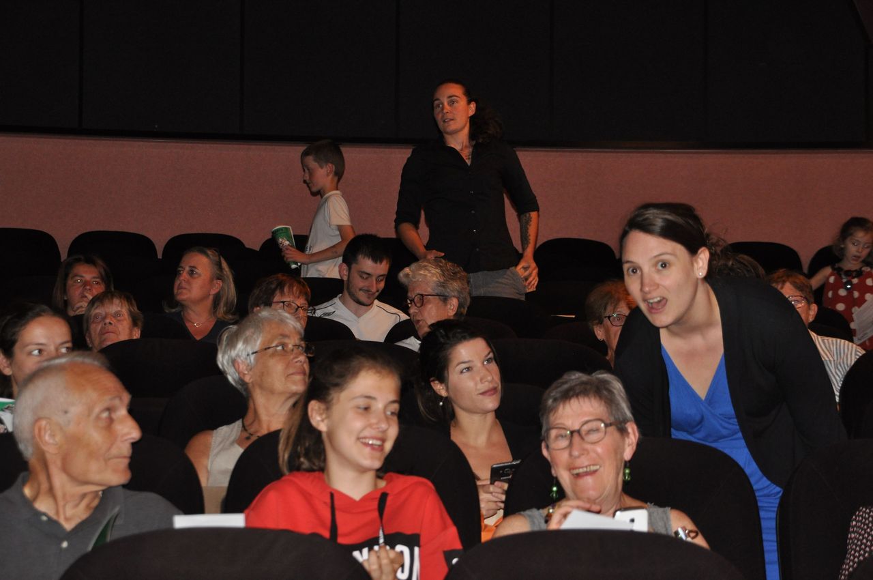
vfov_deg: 15.1
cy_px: 290
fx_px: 2180
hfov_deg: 22.6
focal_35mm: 90
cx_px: 436
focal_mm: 60
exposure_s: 1/60
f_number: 5
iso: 800
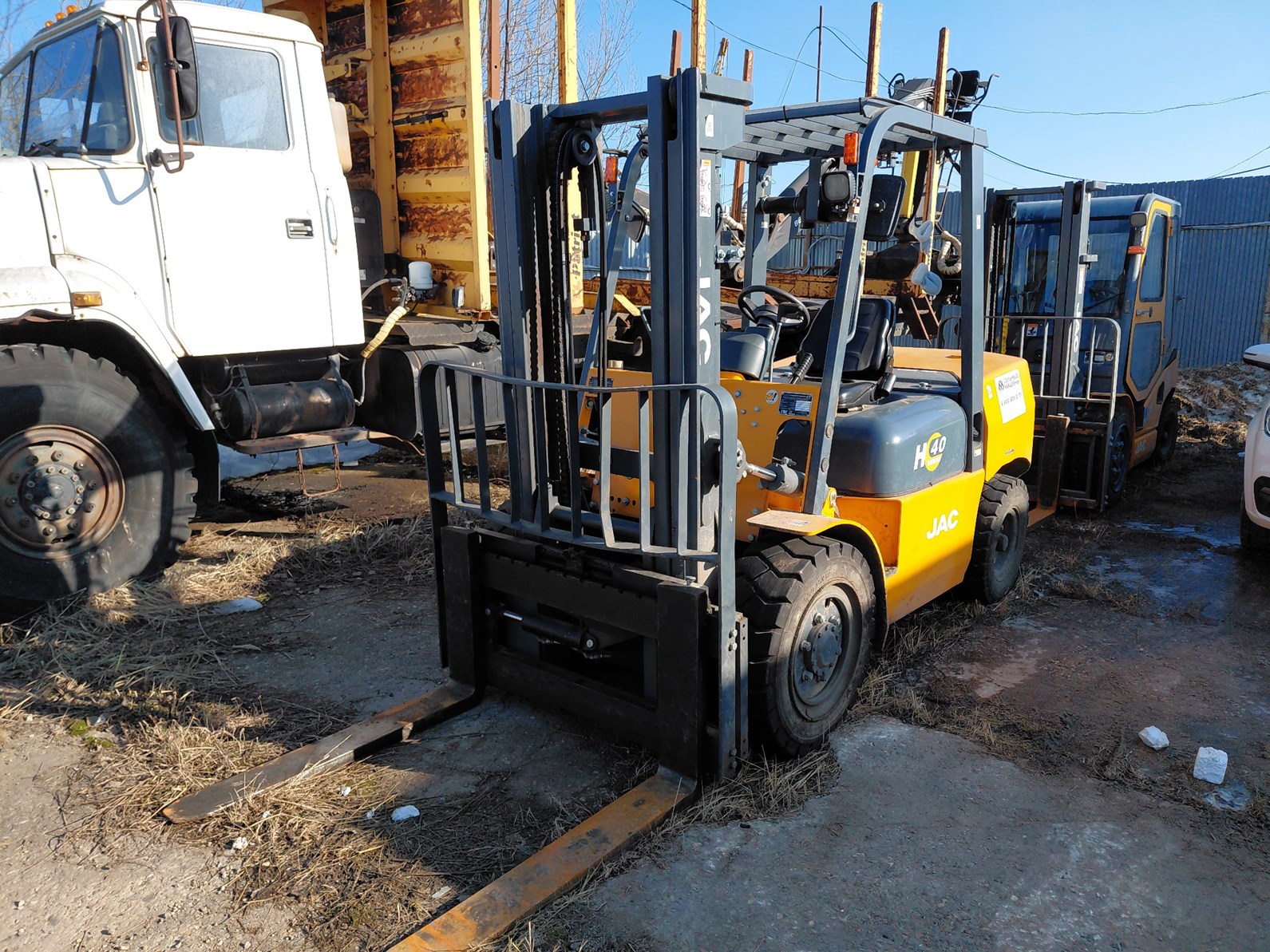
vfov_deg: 54.9
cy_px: 476
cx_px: 635
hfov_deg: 69.4
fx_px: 917
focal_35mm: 25
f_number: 1.8
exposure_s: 1/1352
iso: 50
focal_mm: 4.69
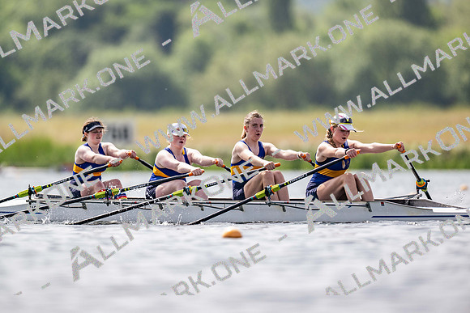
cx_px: 235
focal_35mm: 600
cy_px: 156
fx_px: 7835
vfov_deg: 2.3
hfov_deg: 3.4
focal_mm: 600
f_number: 4
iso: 160
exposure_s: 1/2500
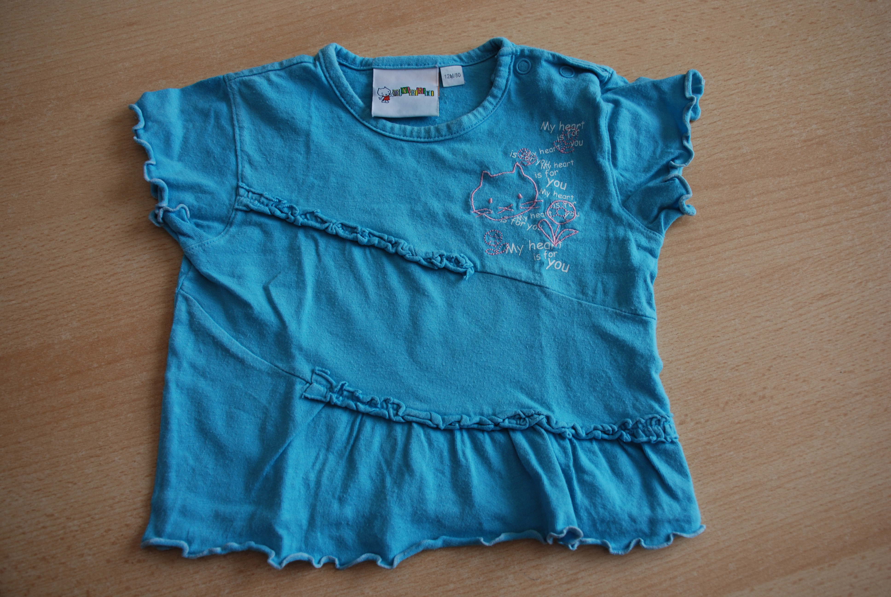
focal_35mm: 30
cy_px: 298
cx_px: 446
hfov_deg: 61.9
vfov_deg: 43.7
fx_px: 743
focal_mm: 20
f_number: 3.8
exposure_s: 1/60
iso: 200
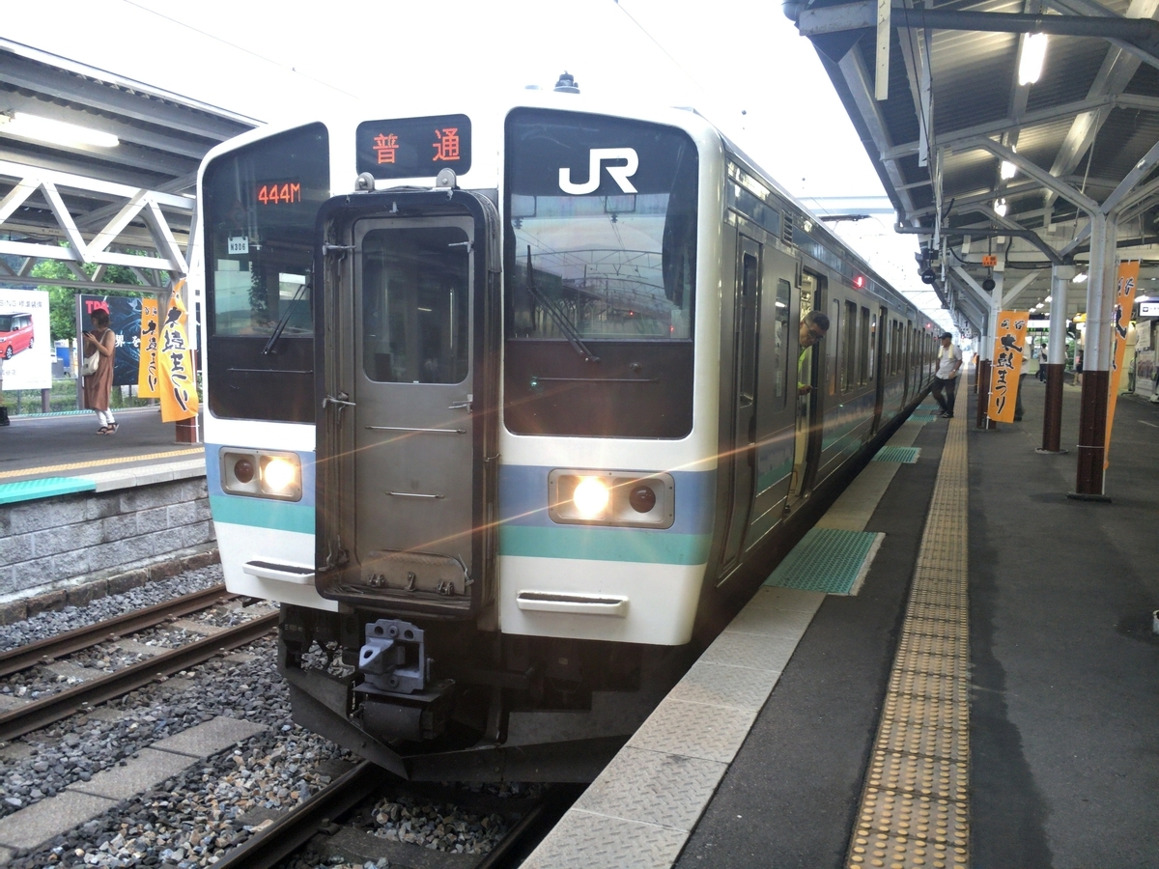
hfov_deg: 61.7
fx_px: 971
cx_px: 580
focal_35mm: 29
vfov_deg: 48.2
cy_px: 434
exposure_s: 1/30
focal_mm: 4.15
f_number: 2.2
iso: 100
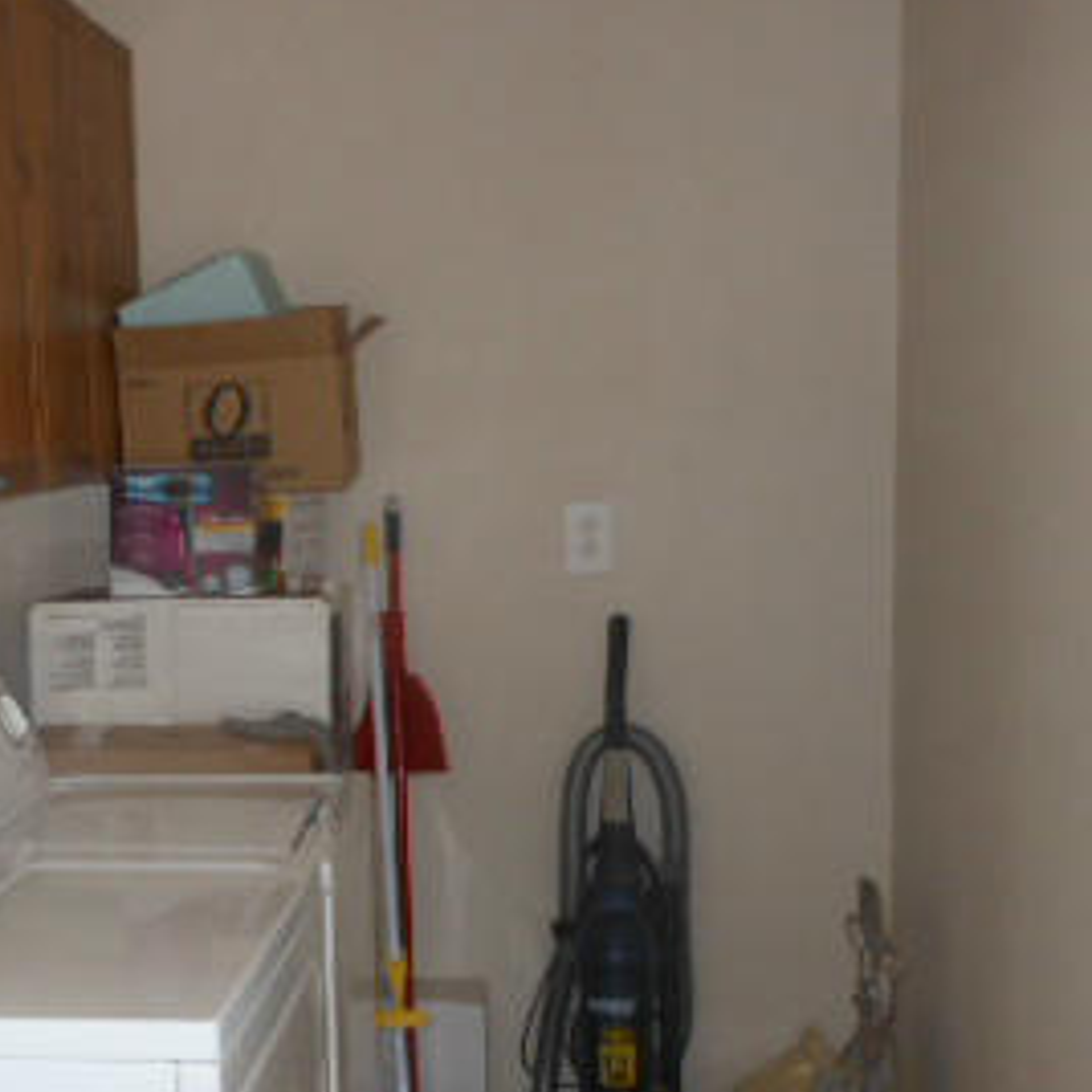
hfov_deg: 28.0
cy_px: 766
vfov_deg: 28.8
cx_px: 114
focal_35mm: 59
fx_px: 2106
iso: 200
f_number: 3.7
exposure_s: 1/25
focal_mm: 5
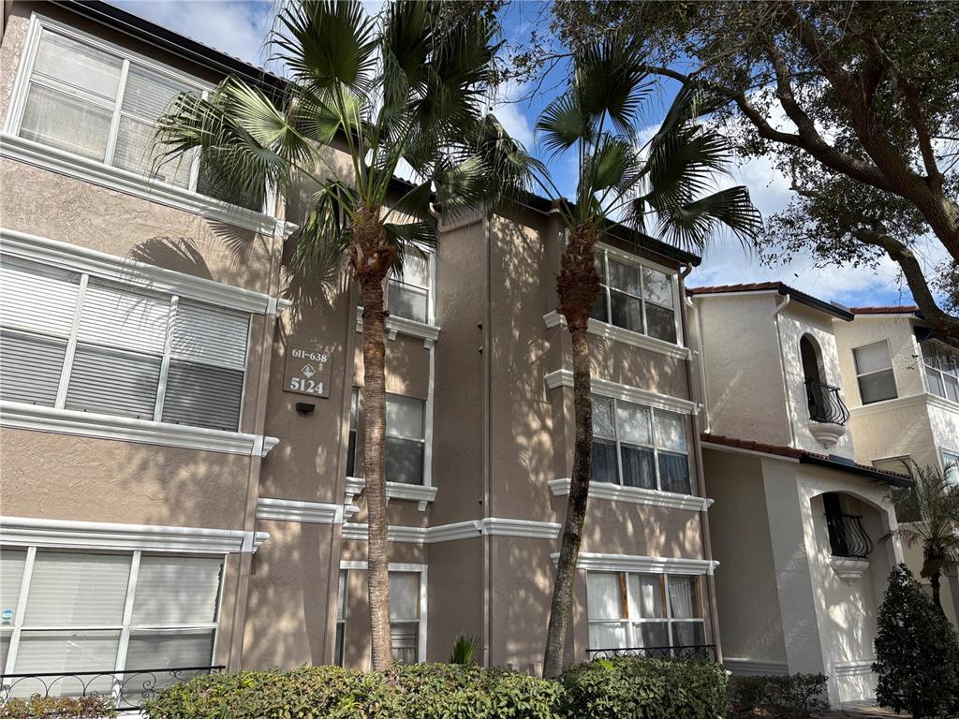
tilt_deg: +19.3
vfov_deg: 53.1
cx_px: 480
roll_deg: -0.3
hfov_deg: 67.3
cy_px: 360
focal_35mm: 26
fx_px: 720
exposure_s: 1/2513
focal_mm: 5.96
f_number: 1.6
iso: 50
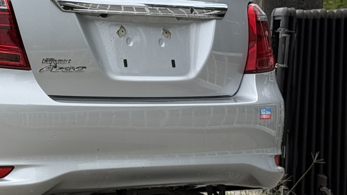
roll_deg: +0.2
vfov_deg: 8.1
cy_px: 31
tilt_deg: +1.8
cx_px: -121
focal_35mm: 149
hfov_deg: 13.8
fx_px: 1371
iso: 100
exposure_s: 1/4587
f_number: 1.78
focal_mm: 6.76
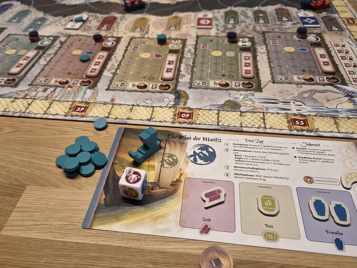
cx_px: 168
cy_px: 128
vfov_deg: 48.2
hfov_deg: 61.6
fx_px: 299
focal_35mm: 29
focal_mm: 5.4
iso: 200
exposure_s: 1/100
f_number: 1.8
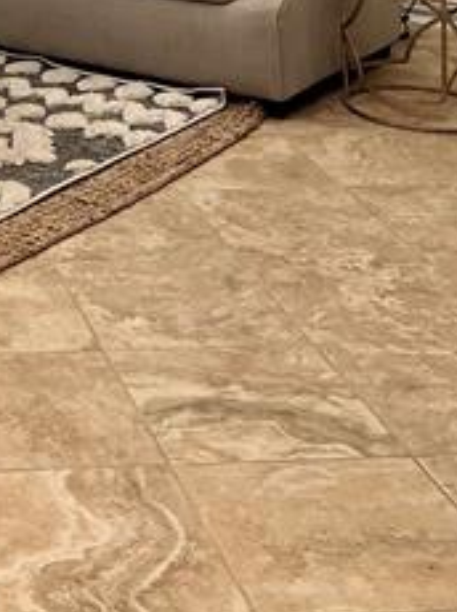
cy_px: -394
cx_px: -162
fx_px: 1534
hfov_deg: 15.9
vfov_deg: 18.8
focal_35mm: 87
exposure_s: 1/120
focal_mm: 5.7
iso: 125
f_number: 1.5
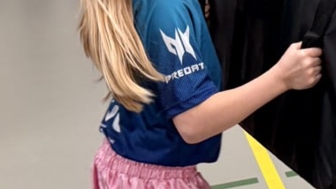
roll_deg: +1.6
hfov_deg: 22.3
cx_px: 403
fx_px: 784
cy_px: 56
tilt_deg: -18.1
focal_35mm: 88
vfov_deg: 13.7
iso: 200
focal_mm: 6.76
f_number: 1.78
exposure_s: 1/99
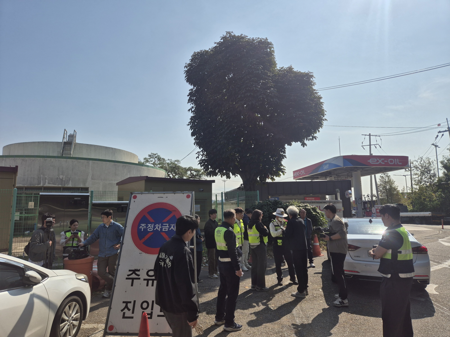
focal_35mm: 23
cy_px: 168
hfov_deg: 73.9
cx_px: 225
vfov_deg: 58.9
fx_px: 299
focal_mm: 5.4
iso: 25
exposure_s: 1/4624
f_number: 1.8
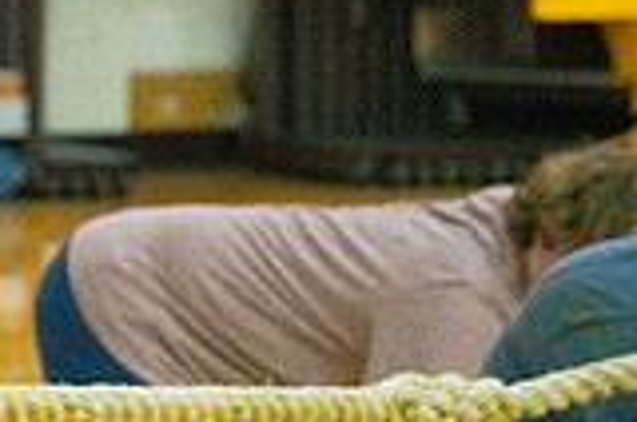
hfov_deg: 4.2
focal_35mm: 491
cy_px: 332
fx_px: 8671
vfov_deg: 2.8
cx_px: -502
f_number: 4.5
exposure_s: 1/640
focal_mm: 135
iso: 6400
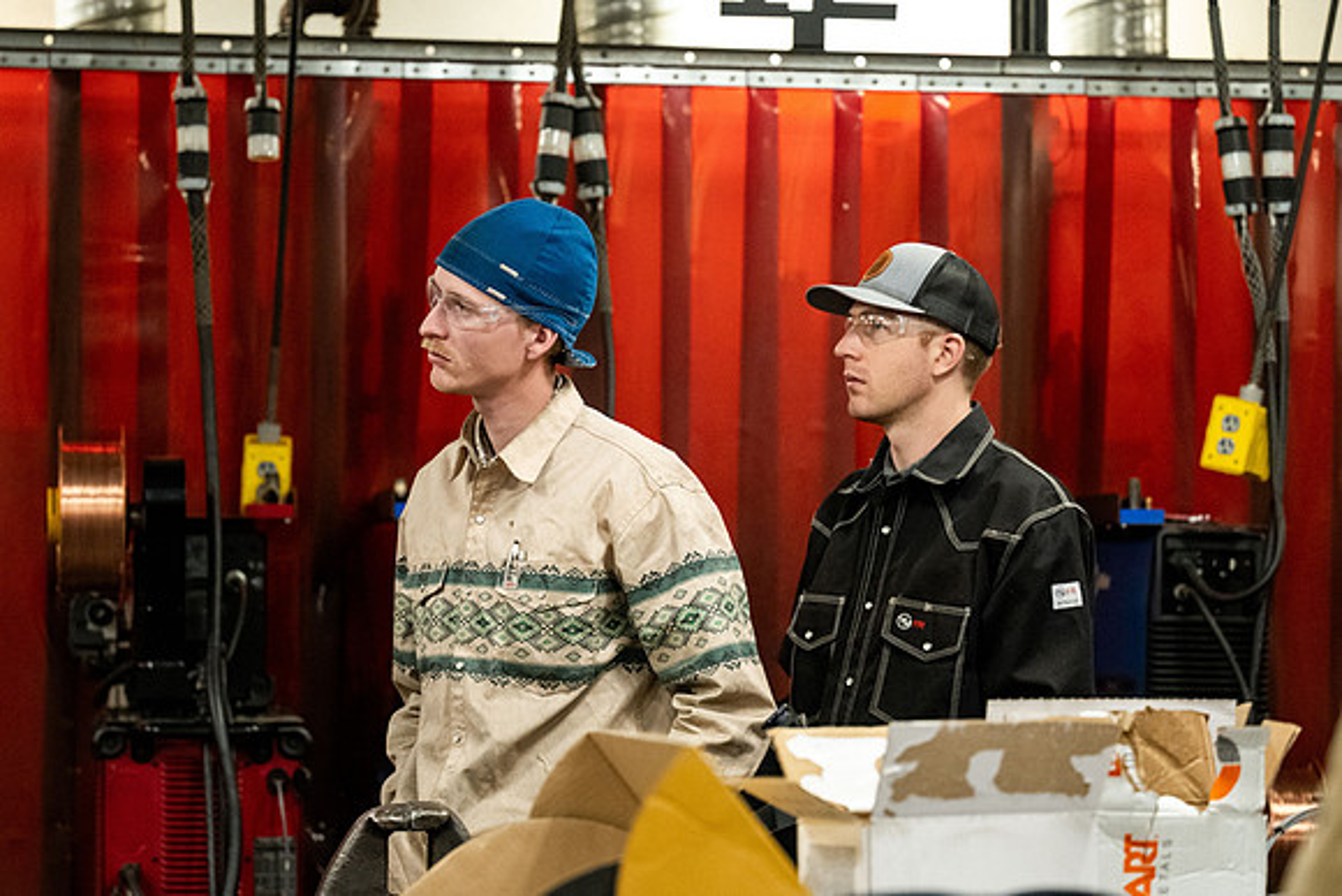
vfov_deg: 11.6
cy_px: 440
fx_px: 4389
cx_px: 669
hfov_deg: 17.4
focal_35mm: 118
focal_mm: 92
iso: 4000
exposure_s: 1/640
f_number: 2.8
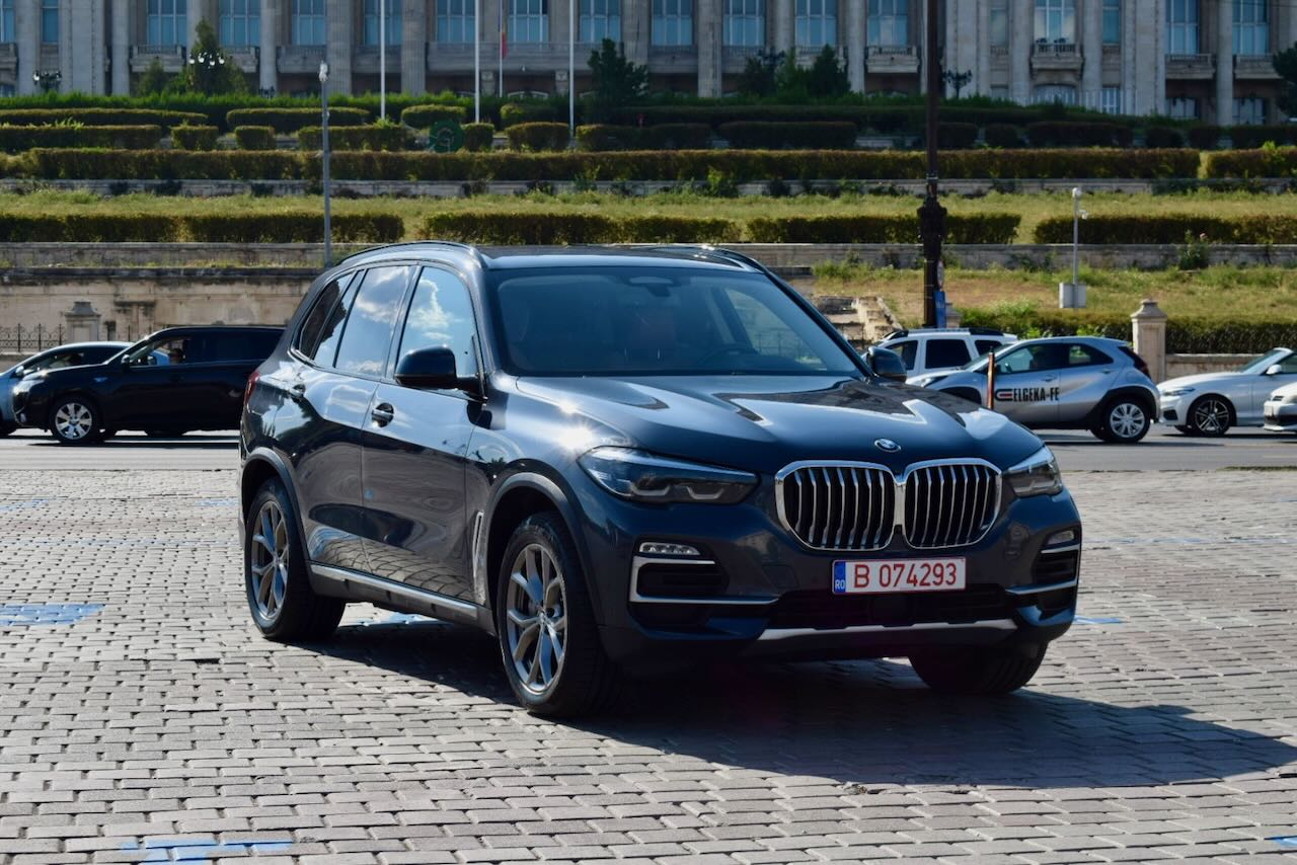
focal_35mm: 78
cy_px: 432
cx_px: 648
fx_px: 2811
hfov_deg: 26.0
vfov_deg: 17.5
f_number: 10
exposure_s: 1/400
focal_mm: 52
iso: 200
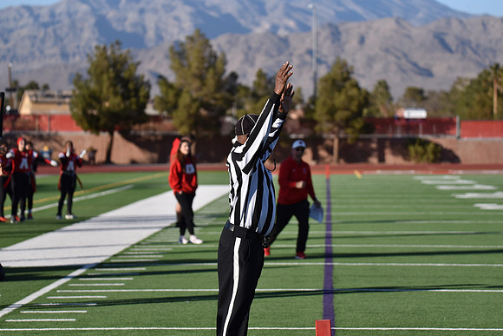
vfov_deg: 9.2
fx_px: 2096
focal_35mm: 150
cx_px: 252
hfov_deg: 13.7
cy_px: 168
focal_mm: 150
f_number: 5
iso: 450
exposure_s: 1/4000
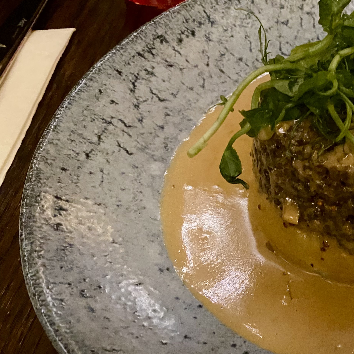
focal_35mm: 50
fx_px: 578
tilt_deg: -52.3
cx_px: 383
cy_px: 214
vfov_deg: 33.9
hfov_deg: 30.6
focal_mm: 4.25
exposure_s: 1/25
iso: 800
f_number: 1.8
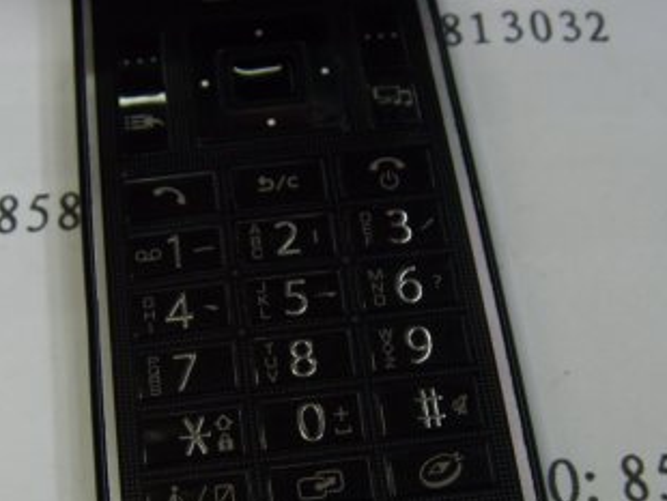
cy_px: 367
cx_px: 293
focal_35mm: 50
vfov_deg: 28.8
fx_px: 964
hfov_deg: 38.1
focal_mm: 6.3
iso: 100
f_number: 3.5
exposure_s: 1/30
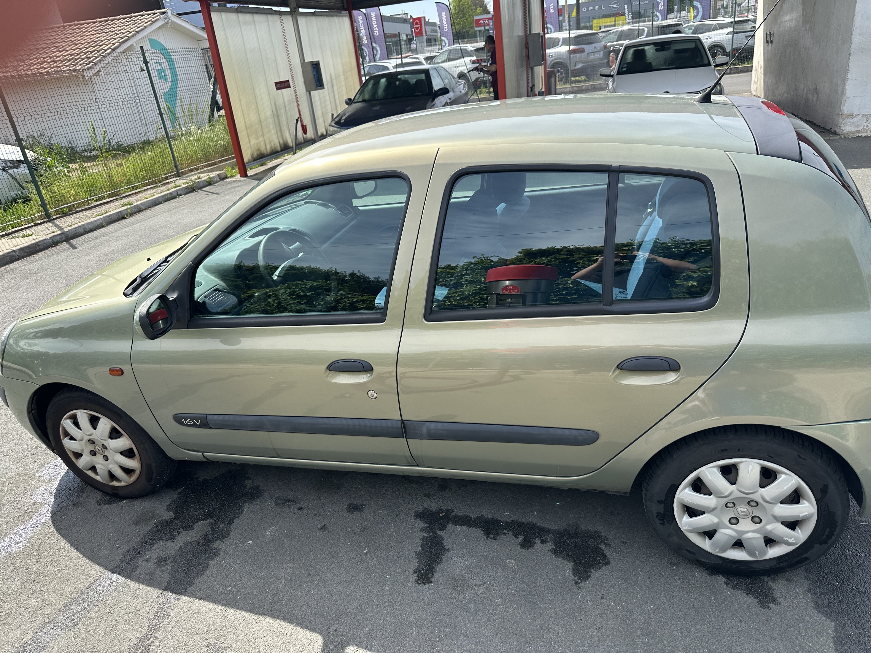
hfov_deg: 71.6
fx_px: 604
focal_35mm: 24
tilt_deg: -23.8
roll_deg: +6.4
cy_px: 326
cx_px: 436
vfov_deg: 56.8
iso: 80
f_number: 1.78
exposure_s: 1/1664
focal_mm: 6.86
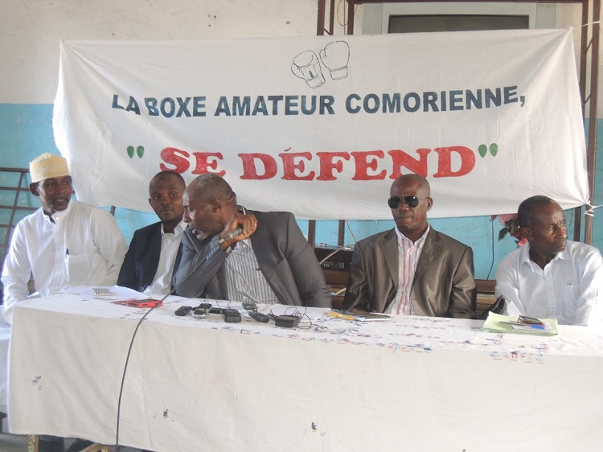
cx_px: 302
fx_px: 871
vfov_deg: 29.1
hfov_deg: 38.2
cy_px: 226
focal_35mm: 50
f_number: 3.7
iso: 400
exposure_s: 1/50
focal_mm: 9
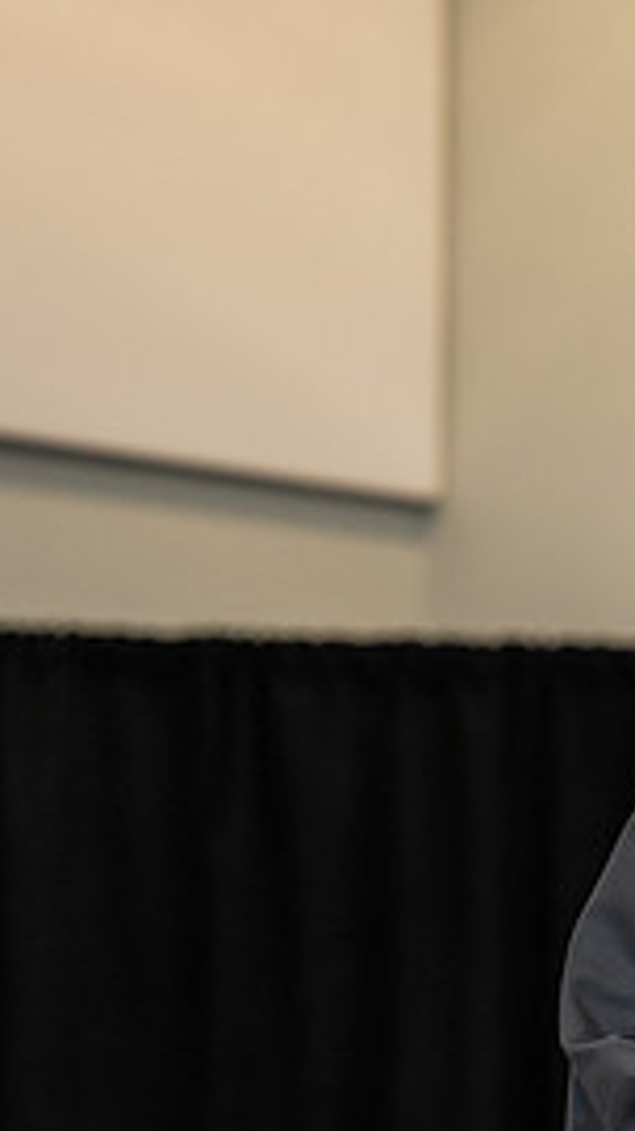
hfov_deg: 5.4
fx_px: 6660
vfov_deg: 9.7
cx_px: 865
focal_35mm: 222
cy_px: 691
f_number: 3.5
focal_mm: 99
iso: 1600
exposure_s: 1/200
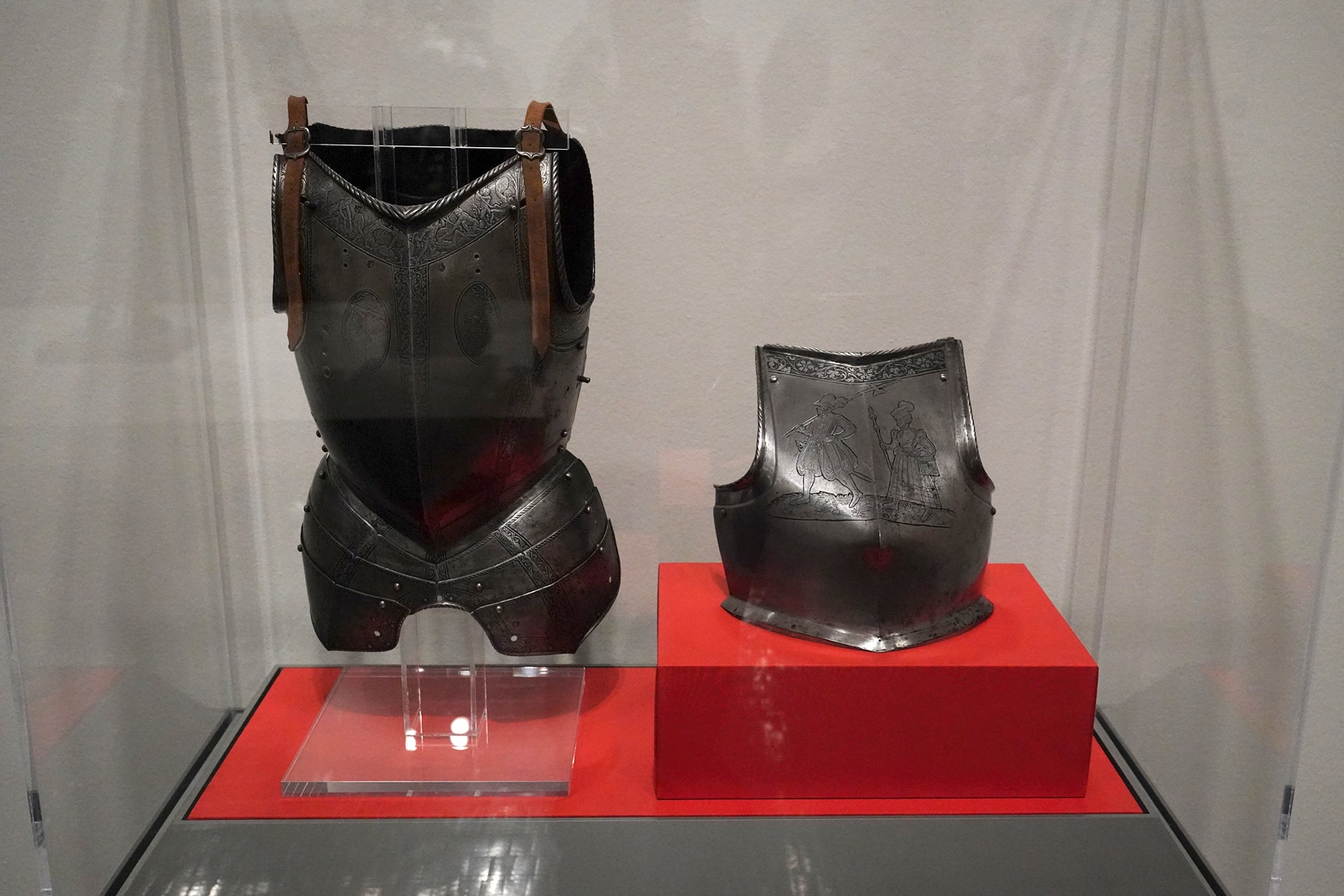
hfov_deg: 55.8
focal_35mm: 34
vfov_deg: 38.9
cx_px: 672
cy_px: 448
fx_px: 1269
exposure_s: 1/100
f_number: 5.6
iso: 8000
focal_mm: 34
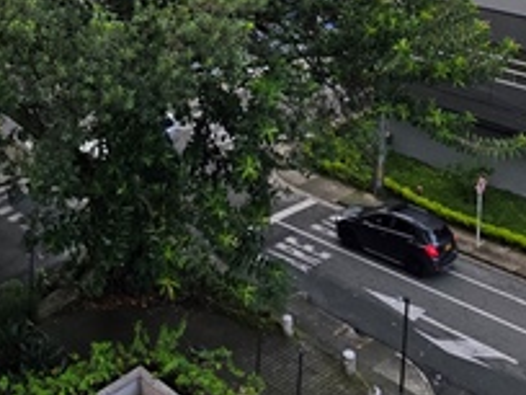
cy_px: -65
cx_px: 186
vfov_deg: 25.9
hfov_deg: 37.2
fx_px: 775
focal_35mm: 51
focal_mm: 2.2
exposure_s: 1/120
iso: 100
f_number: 1.9
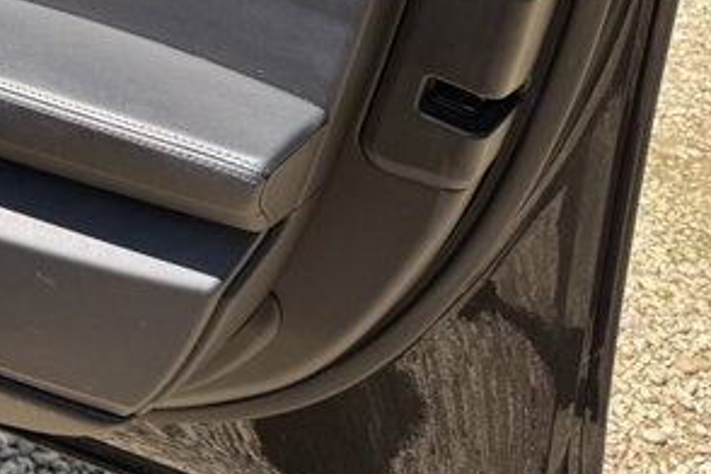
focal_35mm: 87
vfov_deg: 14.7
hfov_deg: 21.7
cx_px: -140
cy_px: -227
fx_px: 1718
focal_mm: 6.76
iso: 80
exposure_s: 1/1361
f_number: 1.78
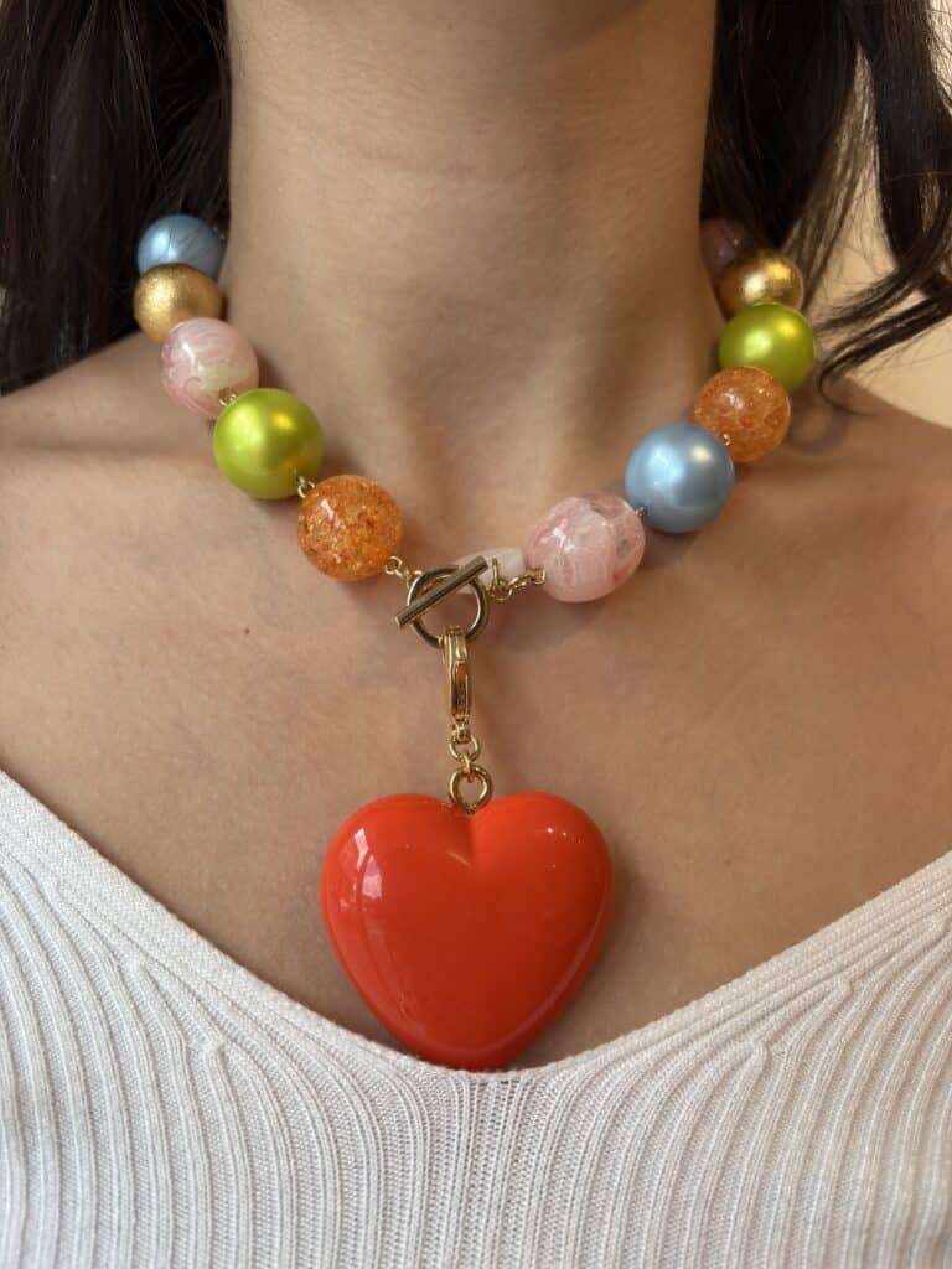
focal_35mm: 26
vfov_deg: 67.3
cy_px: 634
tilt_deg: -11.0
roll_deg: -2.2
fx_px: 953
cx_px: 476
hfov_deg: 53.1
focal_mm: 5.96
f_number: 1.6
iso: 40
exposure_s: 1/265
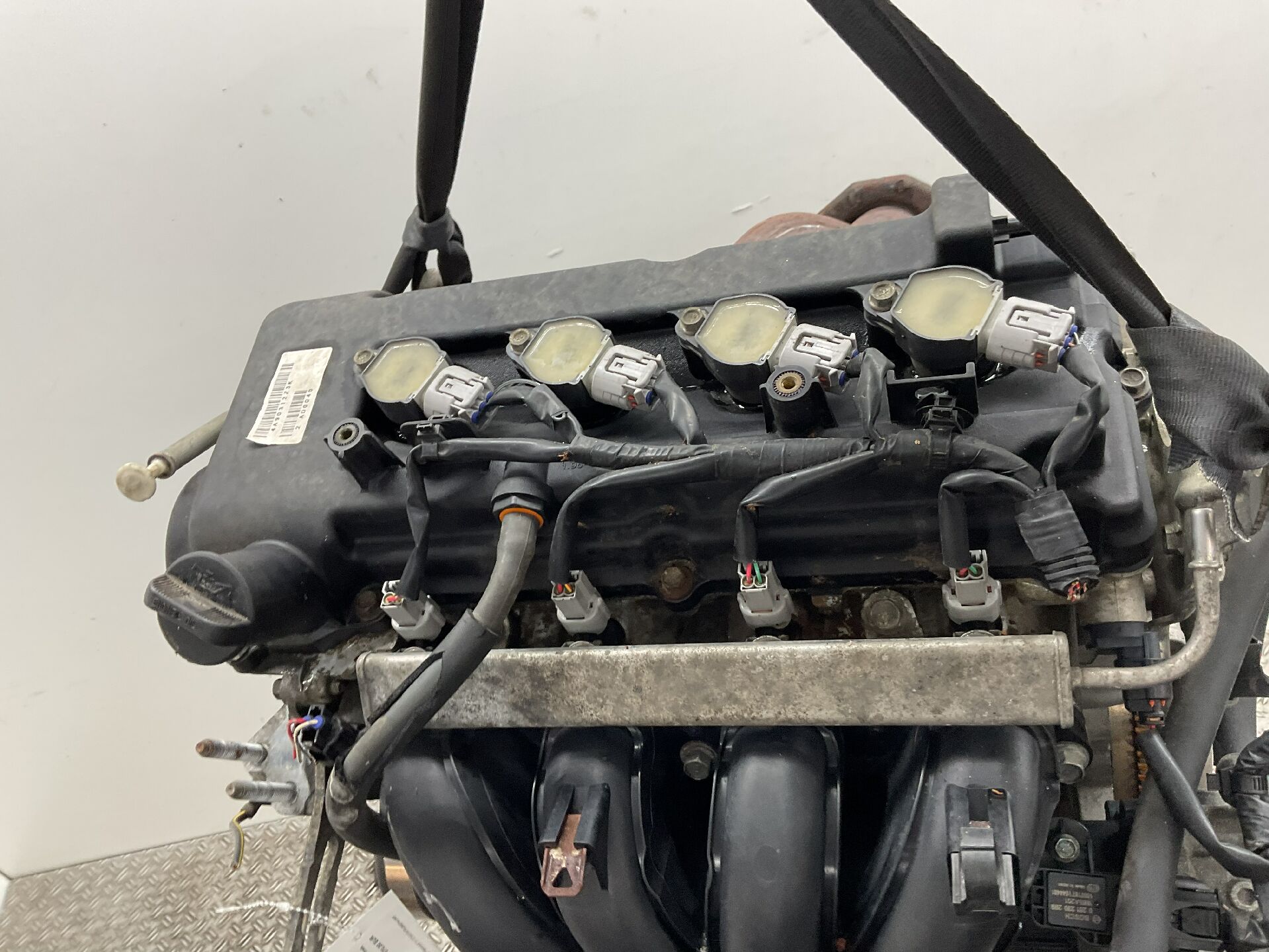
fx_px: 1063
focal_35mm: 29
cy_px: 476
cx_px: 634
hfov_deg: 61.7
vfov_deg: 48.2
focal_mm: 3
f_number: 1.8
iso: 40
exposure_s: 1/50
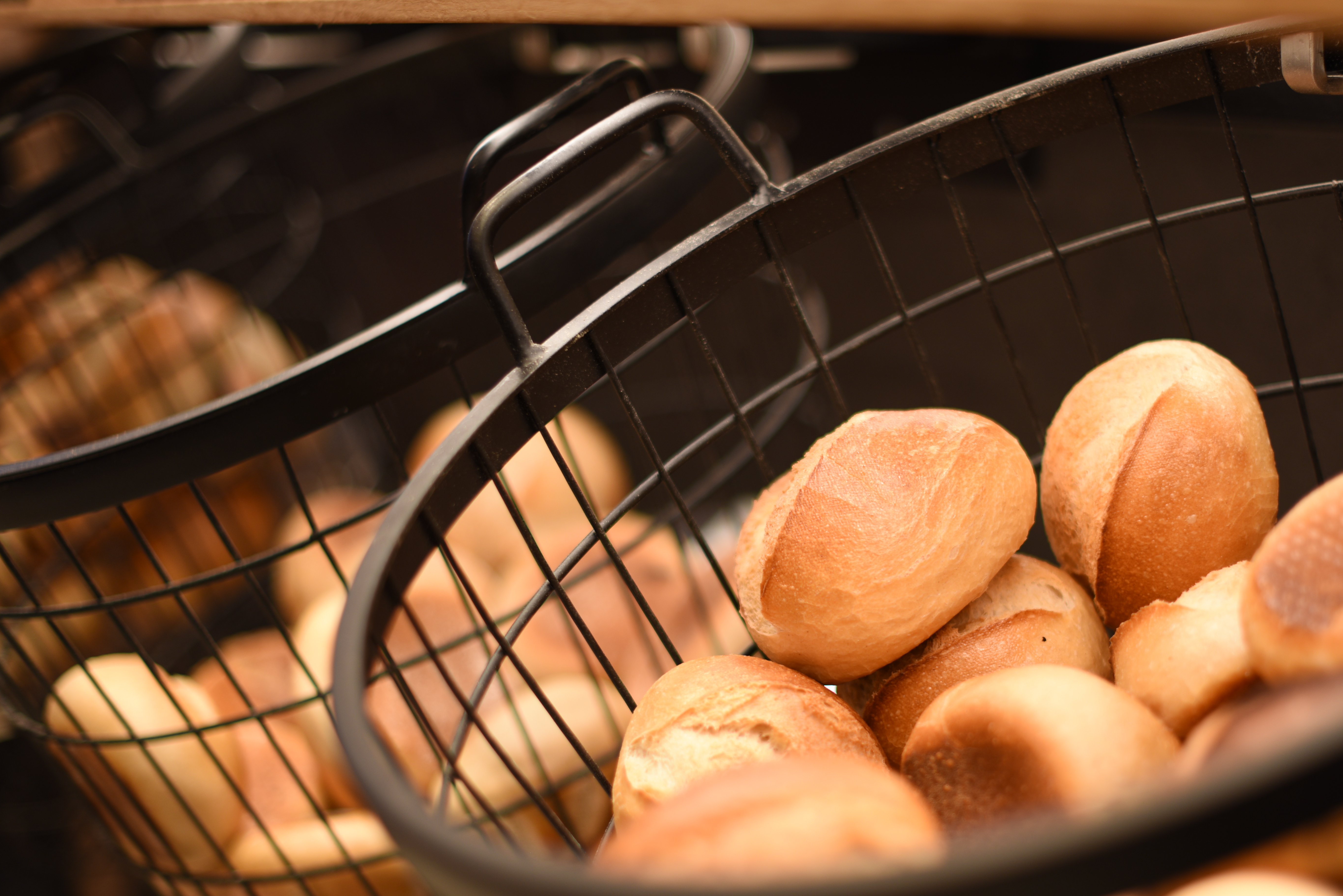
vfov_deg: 20.3
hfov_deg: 30.0
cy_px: 524
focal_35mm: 67
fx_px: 2500
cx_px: 815
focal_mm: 50
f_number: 1.4
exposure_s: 1/250
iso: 125
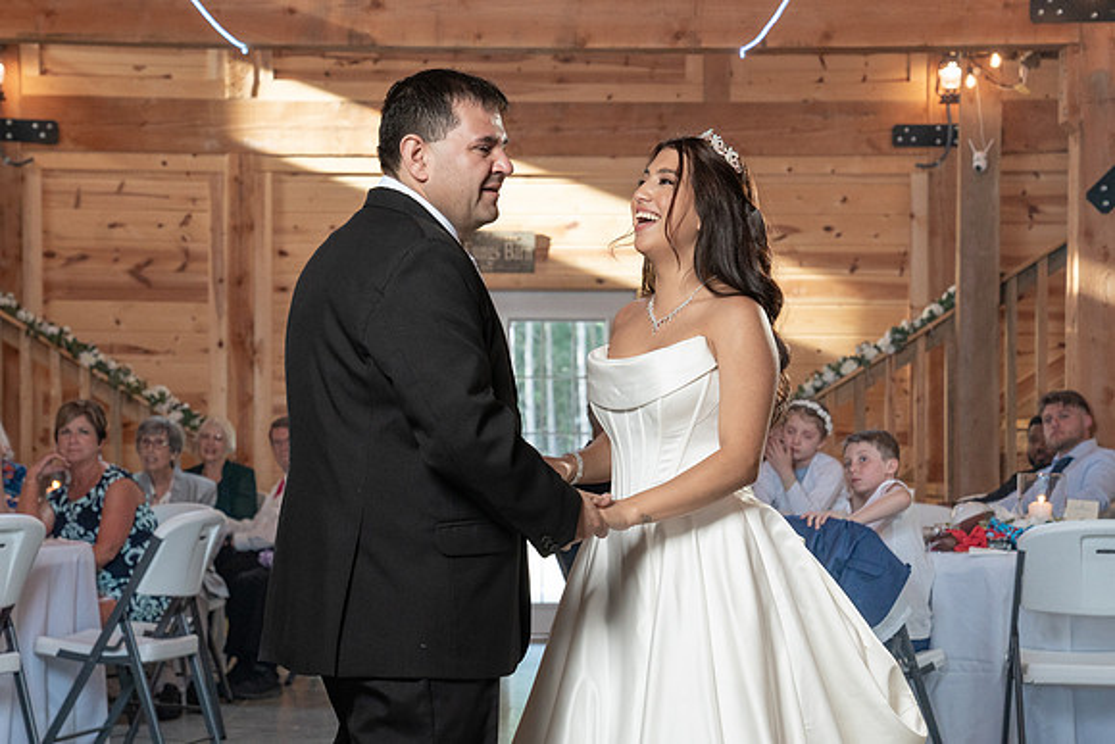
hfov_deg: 25.6
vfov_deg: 17.2
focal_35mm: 79
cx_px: 566
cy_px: 431
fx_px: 2458
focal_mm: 68
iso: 2000
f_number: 5.6
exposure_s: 1/200
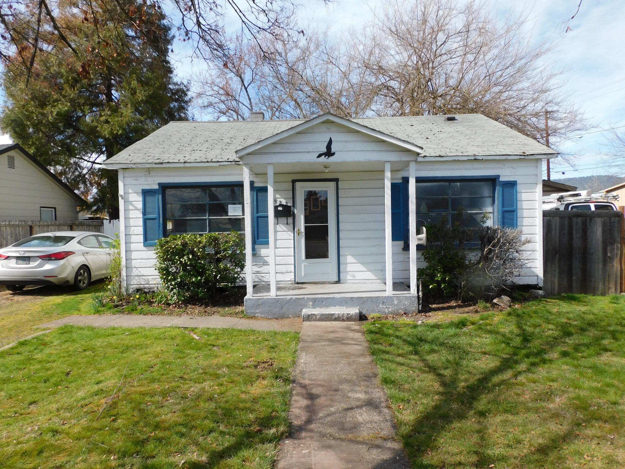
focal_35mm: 24
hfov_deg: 71.6
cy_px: 234
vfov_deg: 56.8
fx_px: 433
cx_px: 312
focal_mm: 4.3
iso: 125
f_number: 3.3
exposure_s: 1/800
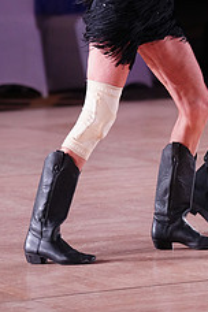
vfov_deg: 6.2
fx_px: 2842
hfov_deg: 4.2
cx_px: 209
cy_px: -74
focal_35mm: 328
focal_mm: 129
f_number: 2.8
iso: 2000
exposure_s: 1/400
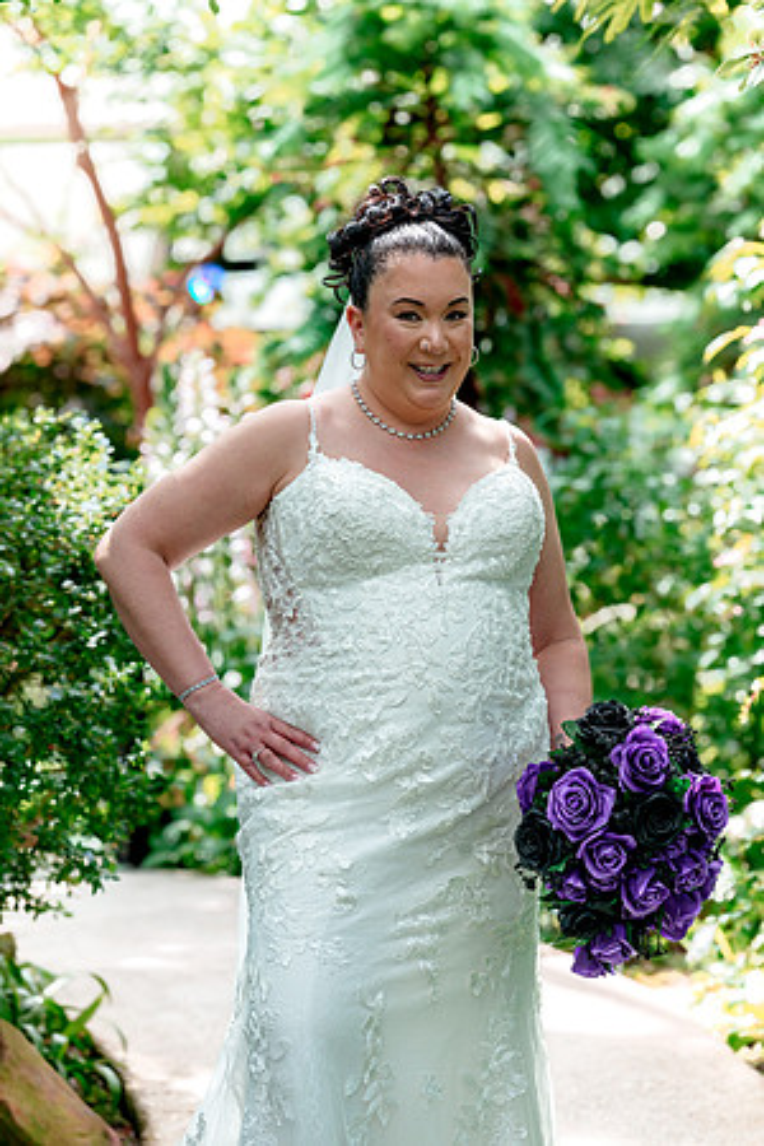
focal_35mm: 109
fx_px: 3470
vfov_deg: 18.8
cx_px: 382
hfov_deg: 12.6
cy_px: 573
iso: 320
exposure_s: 1/640
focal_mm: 109
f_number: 3.5
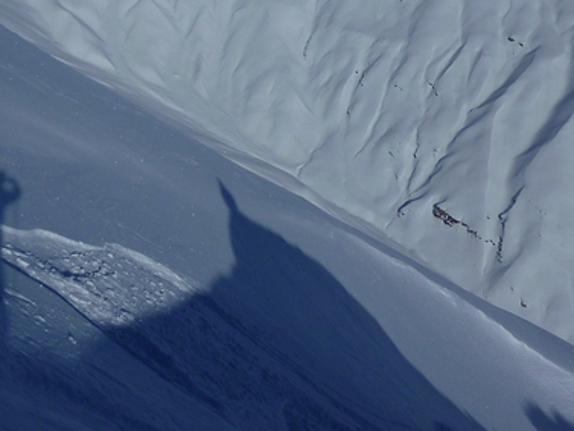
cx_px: 105
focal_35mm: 53
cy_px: 2
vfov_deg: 26.1
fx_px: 879
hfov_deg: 34.9
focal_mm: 4.5
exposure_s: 1/640
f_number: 10
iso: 80
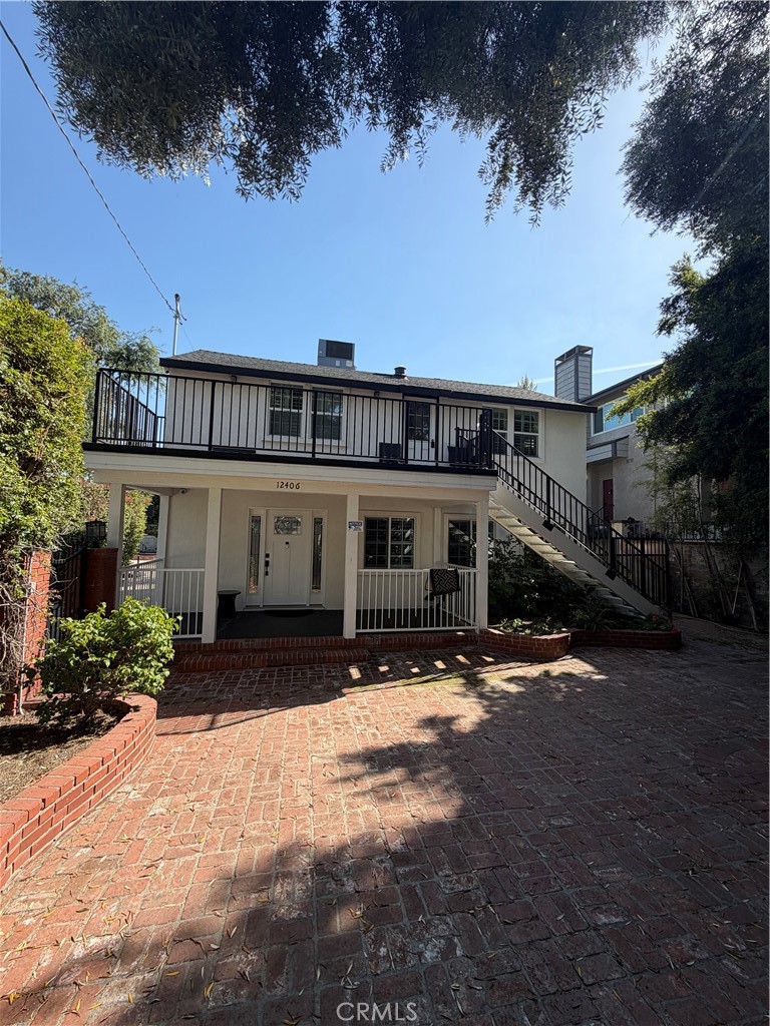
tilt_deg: +2.8
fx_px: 415
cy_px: 513
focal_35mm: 14
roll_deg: -1.4
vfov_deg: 102.1
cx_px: 385
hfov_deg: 85.7
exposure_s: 1/770
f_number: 2.2
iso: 32
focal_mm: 2.22
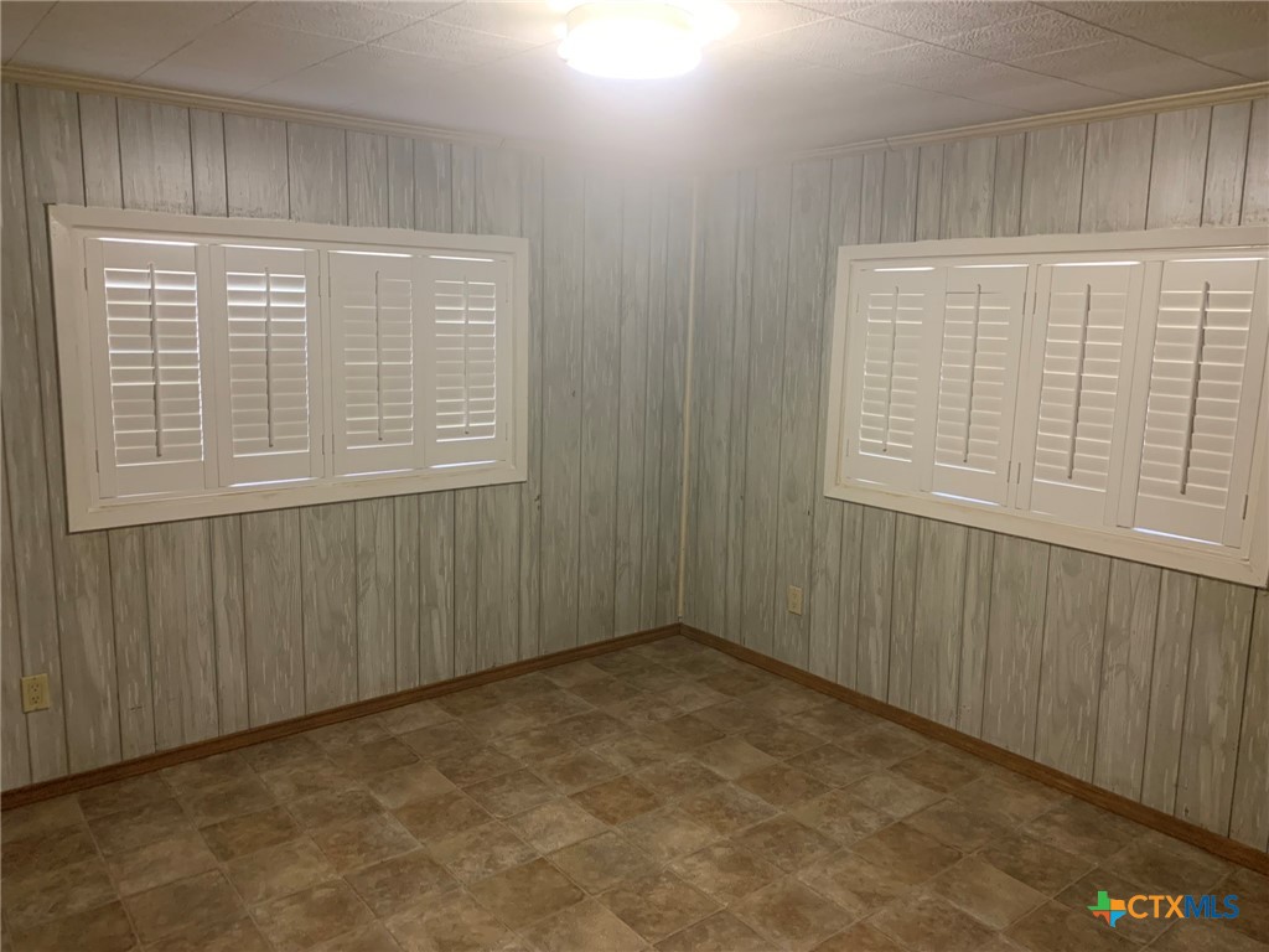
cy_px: 476
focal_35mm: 26
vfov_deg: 53.1
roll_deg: -1.0
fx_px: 953
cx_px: 634
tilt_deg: -9.0
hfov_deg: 67.3
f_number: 1.8
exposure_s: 1/60
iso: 320
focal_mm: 4.25
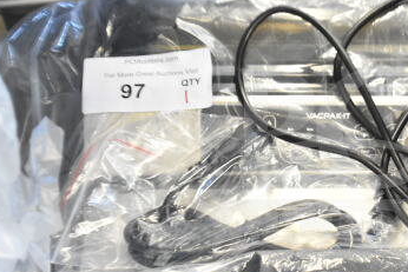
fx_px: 1020
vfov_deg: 15.2
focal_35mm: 90
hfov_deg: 22.2
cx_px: 344
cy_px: 162
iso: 2800
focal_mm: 34
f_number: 4.5
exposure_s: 1/50
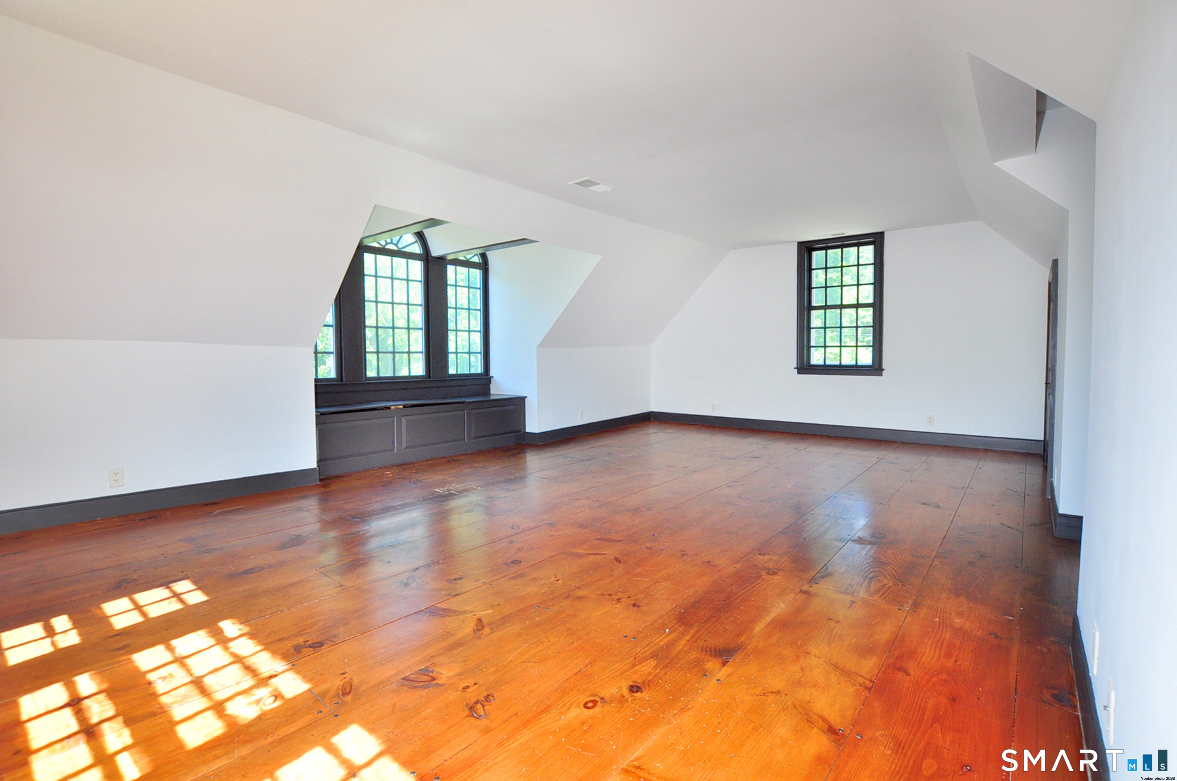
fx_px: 490
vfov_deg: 77.2
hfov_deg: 100.5
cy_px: 390
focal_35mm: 15
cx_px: 588
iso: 500
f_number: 5
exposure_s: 1/125
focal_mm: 10
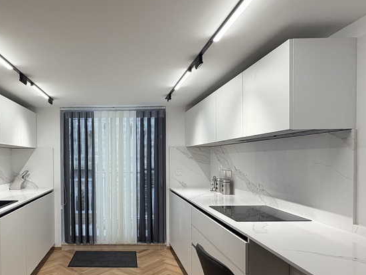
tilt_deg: -1.8
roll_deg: +0.8
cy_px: 165
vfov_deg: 52.7
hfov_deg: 65.3
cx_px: 118
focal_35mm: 26
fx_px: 275
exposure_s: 1/100
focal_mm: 2.22
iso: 125
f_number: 2.2
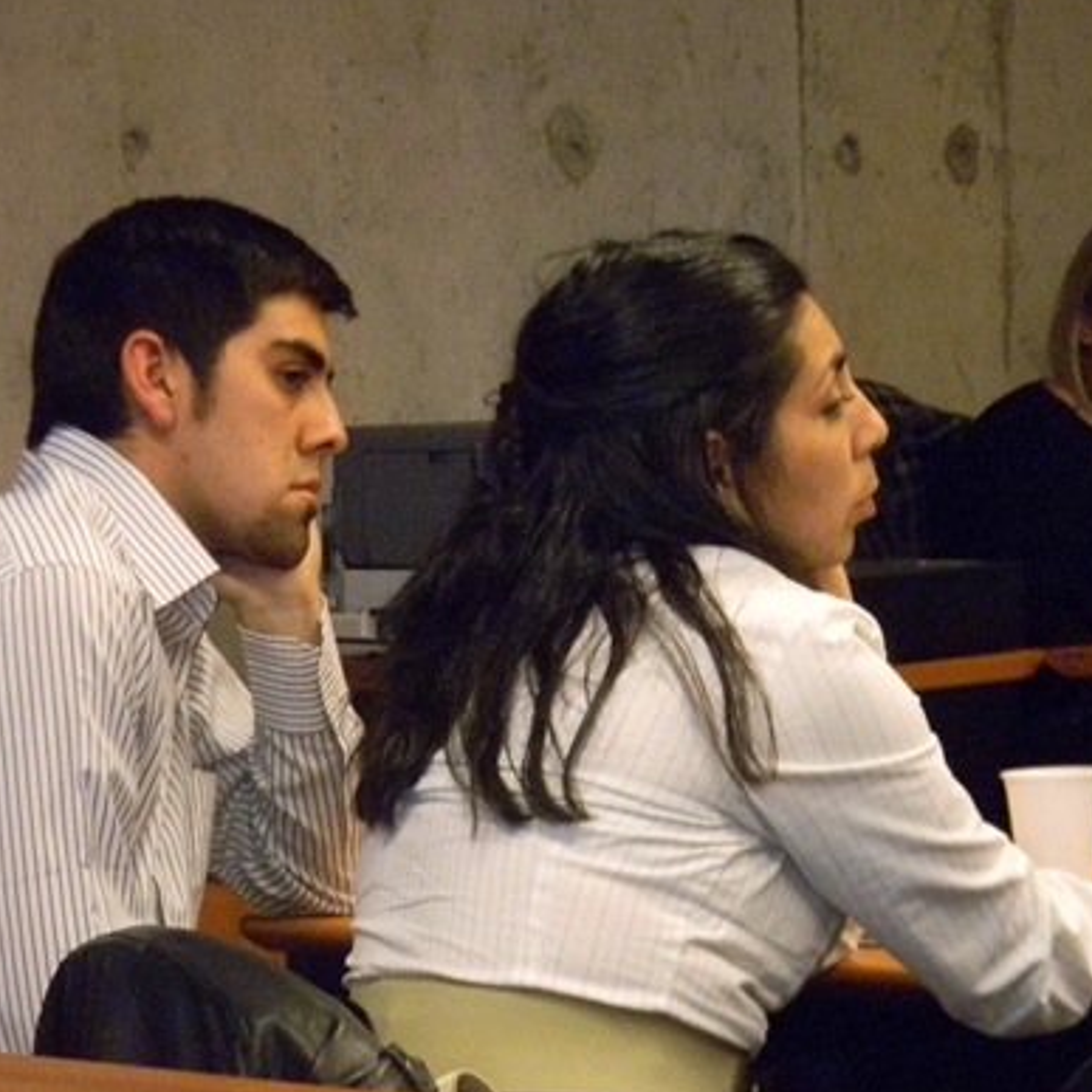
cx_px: 621
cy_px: 559
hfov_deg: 12.1
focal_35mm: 144
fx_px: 5139
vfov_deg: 12.1
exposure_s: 1/38.8
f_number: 4.7
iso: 800
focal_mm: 19
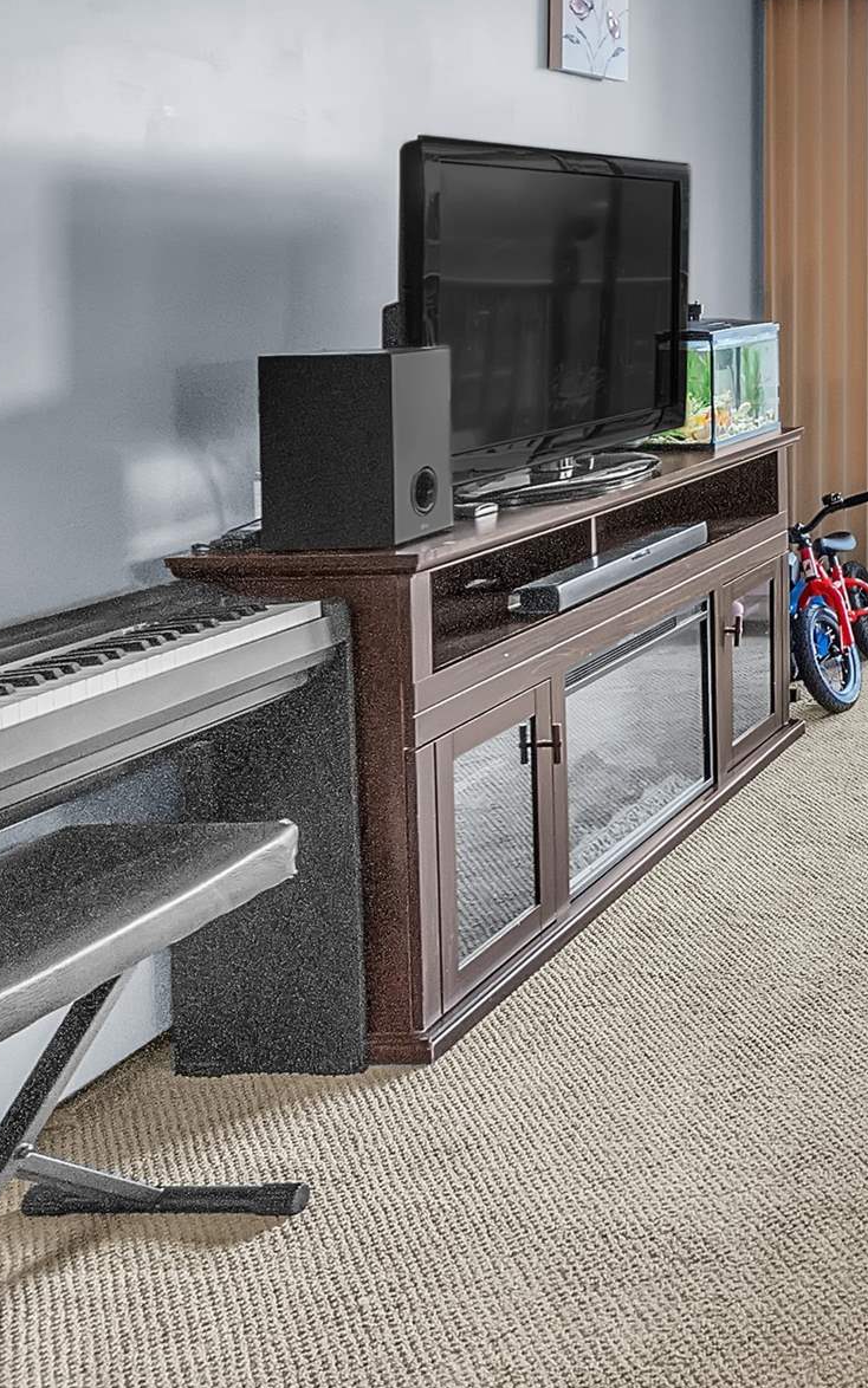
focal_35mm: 40
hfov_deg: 24.4
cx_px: 1324
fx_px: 1514
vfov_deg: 46.4
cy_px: 255
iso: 320
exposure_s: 1/80
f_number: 4
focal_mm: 10
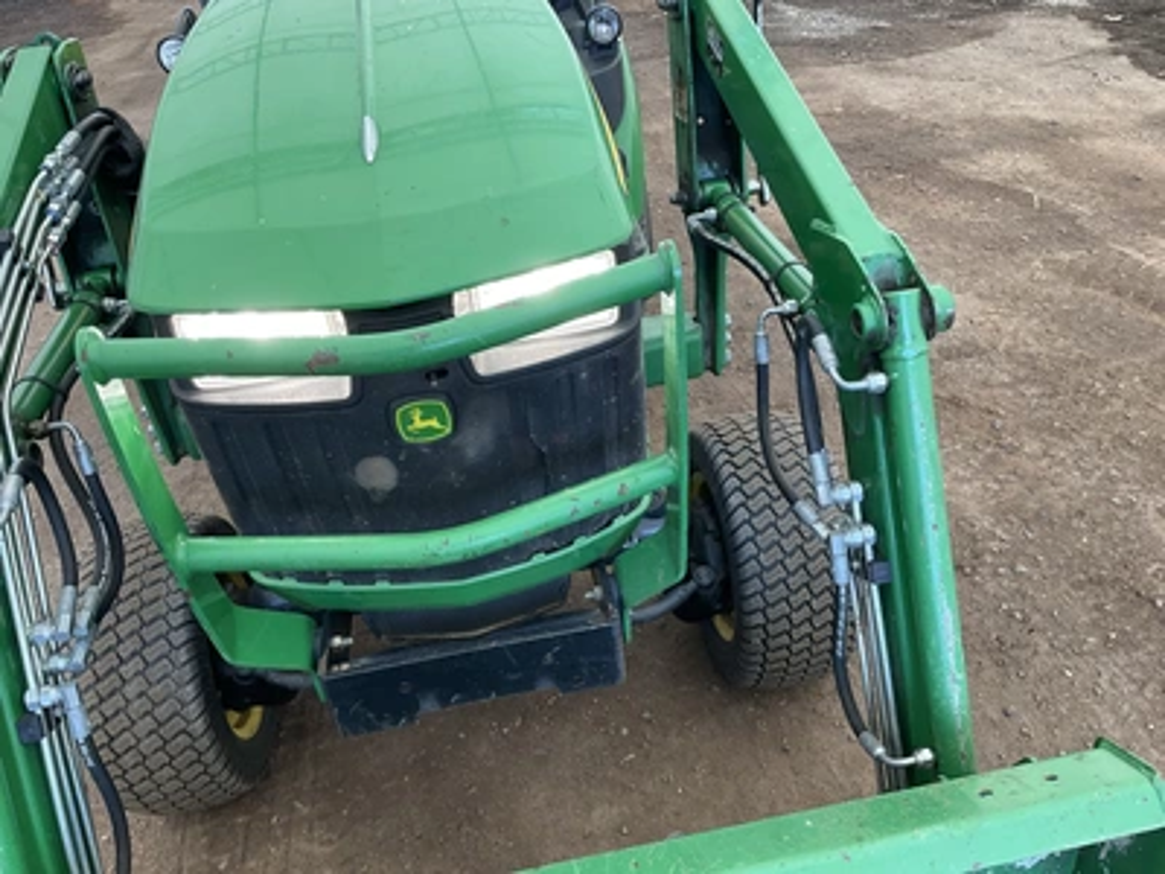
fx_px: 976
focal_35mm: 29
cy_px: 437
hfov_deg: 61.7
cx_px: 582
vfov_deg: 48.2
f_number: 1.8
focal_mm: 3
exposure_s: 1/122
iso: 40
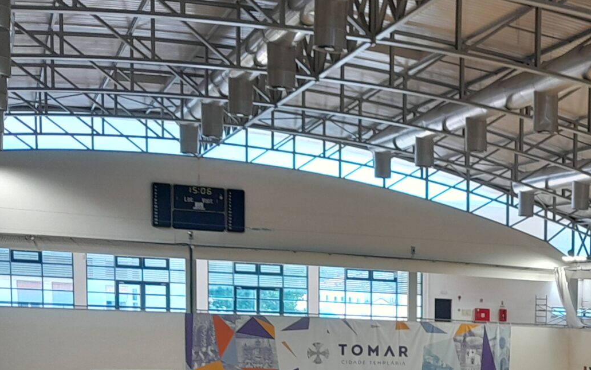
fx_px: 1144
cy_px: 464
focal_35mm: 71
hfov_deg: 26.3
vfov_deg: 17.4
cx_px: 677
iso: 50
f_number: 1.8
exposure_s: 1/50
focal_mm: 4
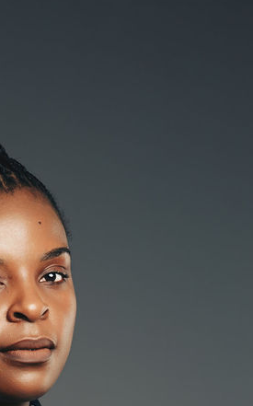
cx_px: 29
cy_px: 606
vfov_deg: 6.9
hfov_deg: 4.3
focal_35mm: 302
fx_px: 3337
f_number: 9
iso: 125
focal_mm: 85
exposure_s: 1/100
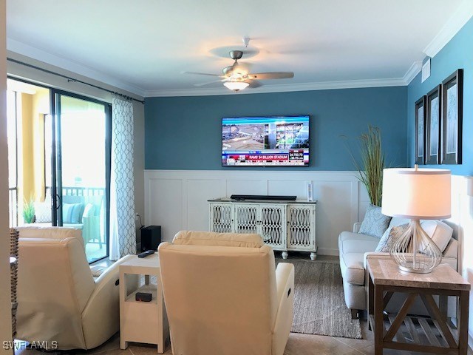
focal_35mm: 28
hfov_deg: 63.4
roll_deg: +1.0
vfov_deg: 49.7
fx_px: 383
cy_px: 178
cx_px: 236
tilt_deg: -1.5
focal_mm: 3.99
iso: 40
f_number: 1.8
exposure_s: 1/17
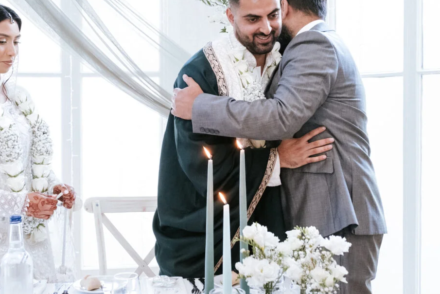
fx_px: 575
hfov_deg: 41.9
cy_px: 103
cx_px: 199
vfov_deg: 28.5
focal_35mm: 47
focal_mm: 22
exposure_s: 1/125
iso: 3200
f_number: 4
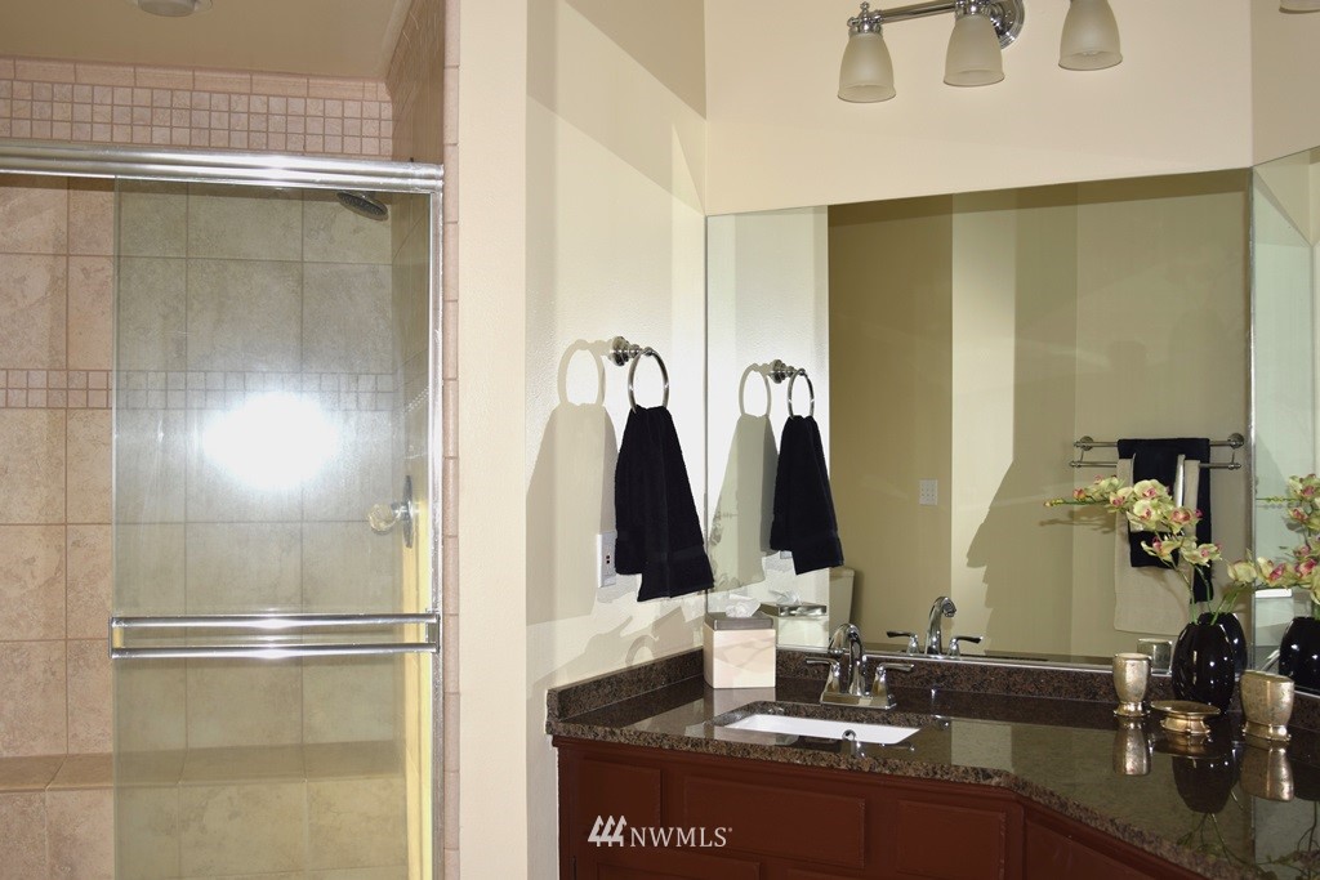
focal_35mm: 36
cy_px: 440
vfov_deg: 36.9
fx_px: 1320
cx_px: 660
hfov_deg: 53.1
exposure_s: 1/200
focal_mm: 24
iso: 100
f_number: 3.5
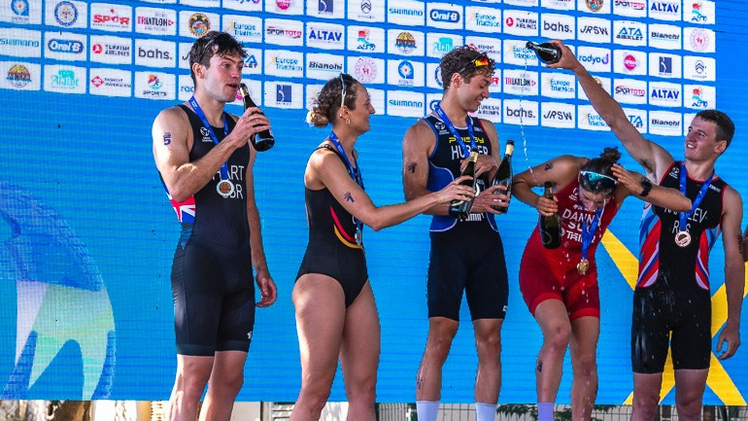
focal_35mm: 101
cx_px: 457
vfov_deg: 12.0
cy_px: 272
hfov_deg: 21.1
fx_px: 2003
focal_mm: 58
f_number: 6.3
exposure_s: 1/320
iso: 250
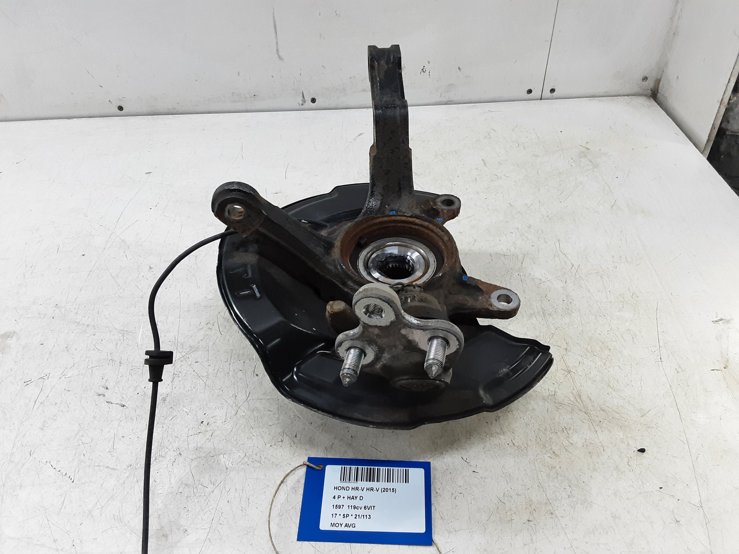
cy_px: 277
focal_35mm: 27
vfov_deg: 51.4
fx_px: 576
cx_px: 370
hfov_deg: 65.3
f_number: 1.9
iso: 100
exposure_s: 1/50
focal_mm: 2.91
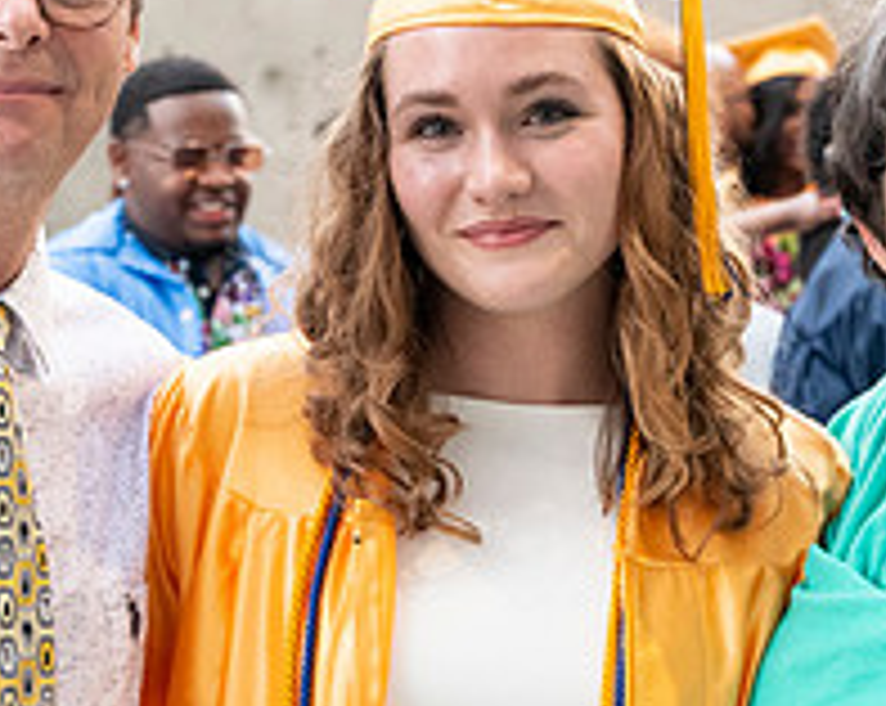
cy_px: 249
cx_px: 549
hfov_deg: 13.8
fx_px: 3666
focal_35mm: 140
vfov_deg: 11.0
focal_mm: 40
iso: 2000
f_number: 4
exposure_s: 1/50
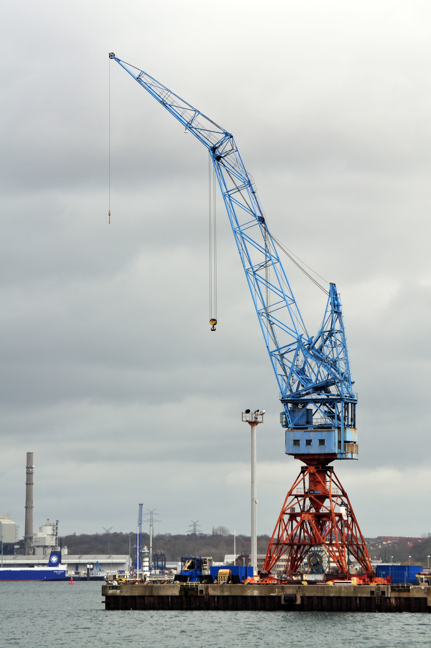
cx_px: 216
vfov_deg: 13.7
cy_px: 324
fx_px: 2701
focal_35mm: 150
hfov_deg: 9.1
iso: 200
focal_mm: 100
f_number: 11
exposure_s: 1/500
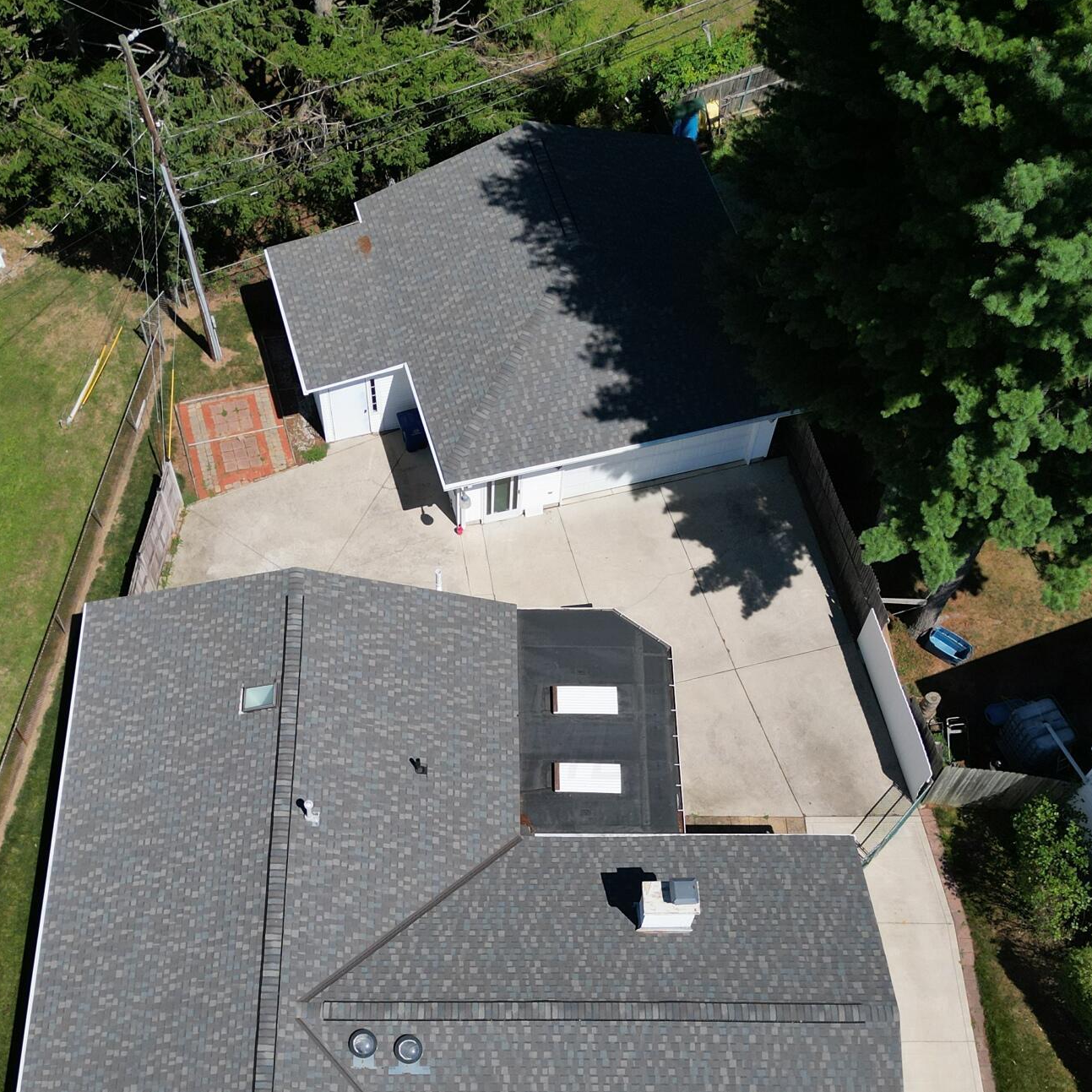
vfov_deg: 40.3
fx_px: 1463
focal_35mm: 41
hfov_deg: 40.8
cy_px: 748
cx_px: 471
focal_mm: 6.72
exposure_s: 1/5000
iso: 140
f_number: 1.7
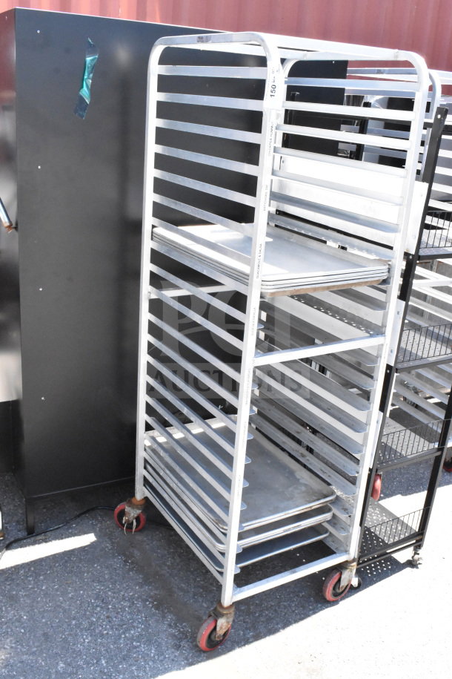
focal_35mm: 36
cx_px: 226
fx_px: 678
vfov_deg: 53.1
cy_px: 340
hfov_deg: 36.9
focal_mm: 24
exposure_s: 1/1000
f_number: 16
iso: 6400
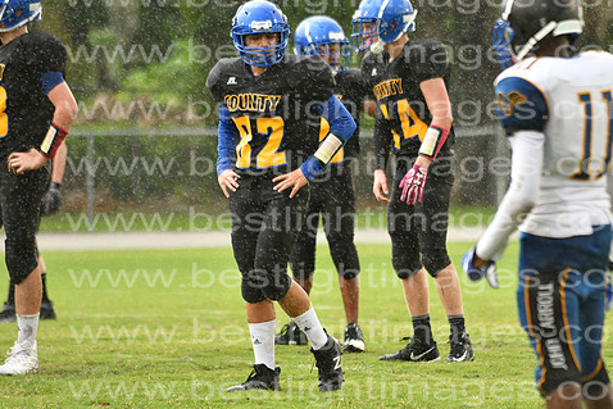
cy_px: 194
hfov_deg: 8.1
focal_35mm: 255
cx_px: 359
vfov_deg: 5.4
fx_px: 4343
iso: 1000
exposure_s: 1/800
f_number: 3.5
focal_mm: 140
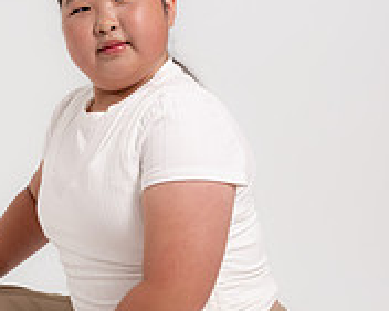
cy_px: 210
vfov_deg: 11.3
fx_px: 1578
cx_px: 128
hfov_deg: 14.0
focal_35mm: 137
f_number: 10
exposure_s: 1/160
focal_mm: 57
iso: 320
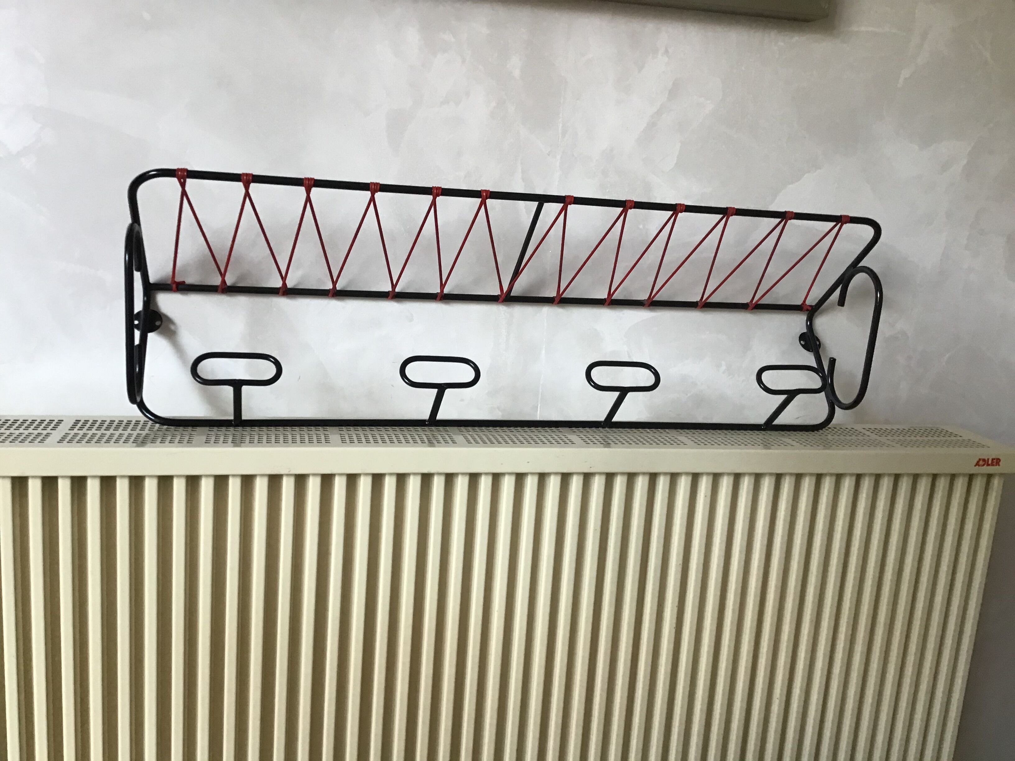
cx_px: 508
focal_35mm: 31
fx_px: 909
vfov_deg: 45.4
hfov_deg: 58.4
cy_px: 380
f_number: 2.4
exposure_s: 1/33
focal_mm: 3.3
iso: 50
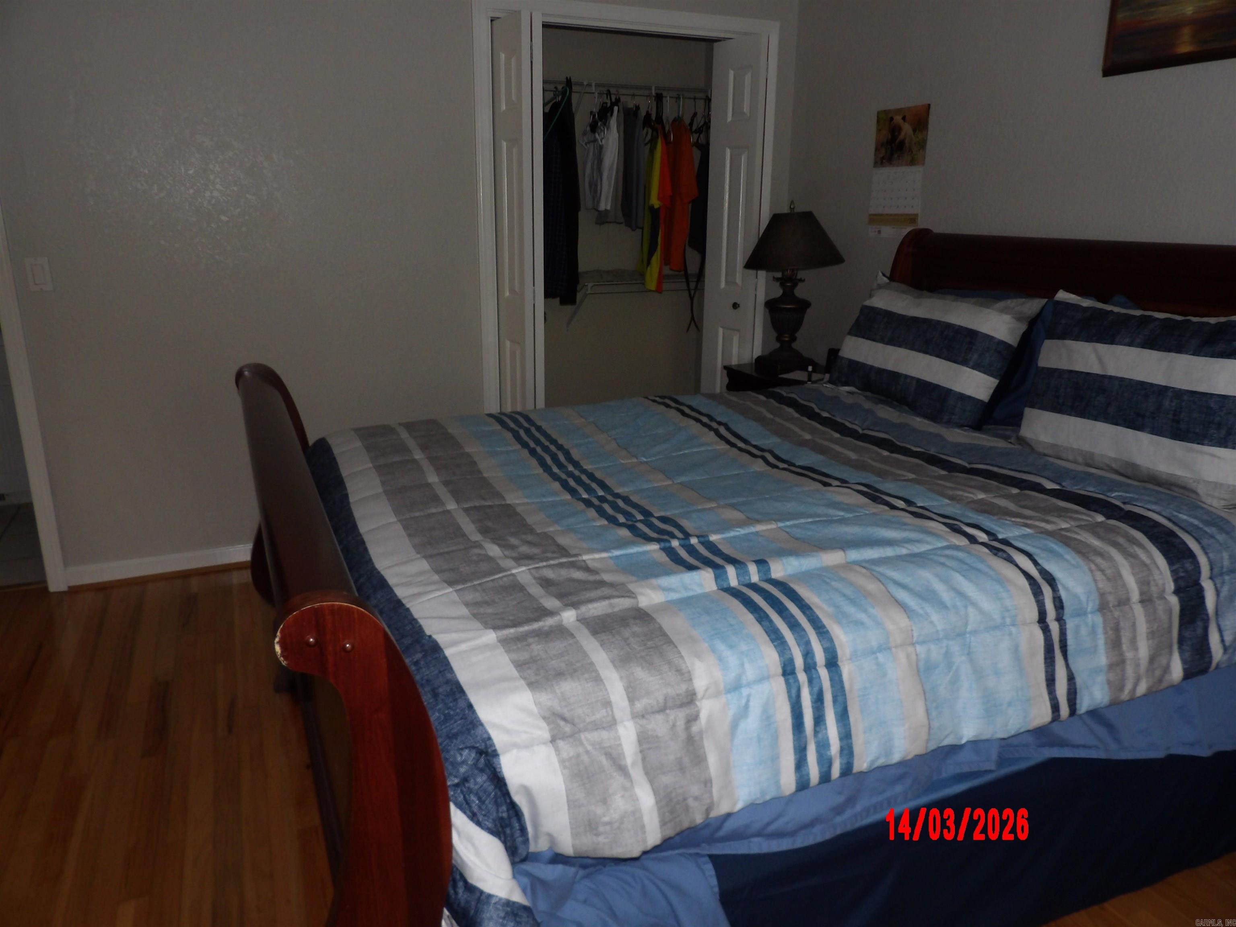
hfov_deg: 71.6
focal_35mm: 24
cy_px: 464
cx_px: 618
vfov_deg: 56.8
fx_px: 857
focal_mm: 4.3
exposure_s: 1/32
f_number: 3.2
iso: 200
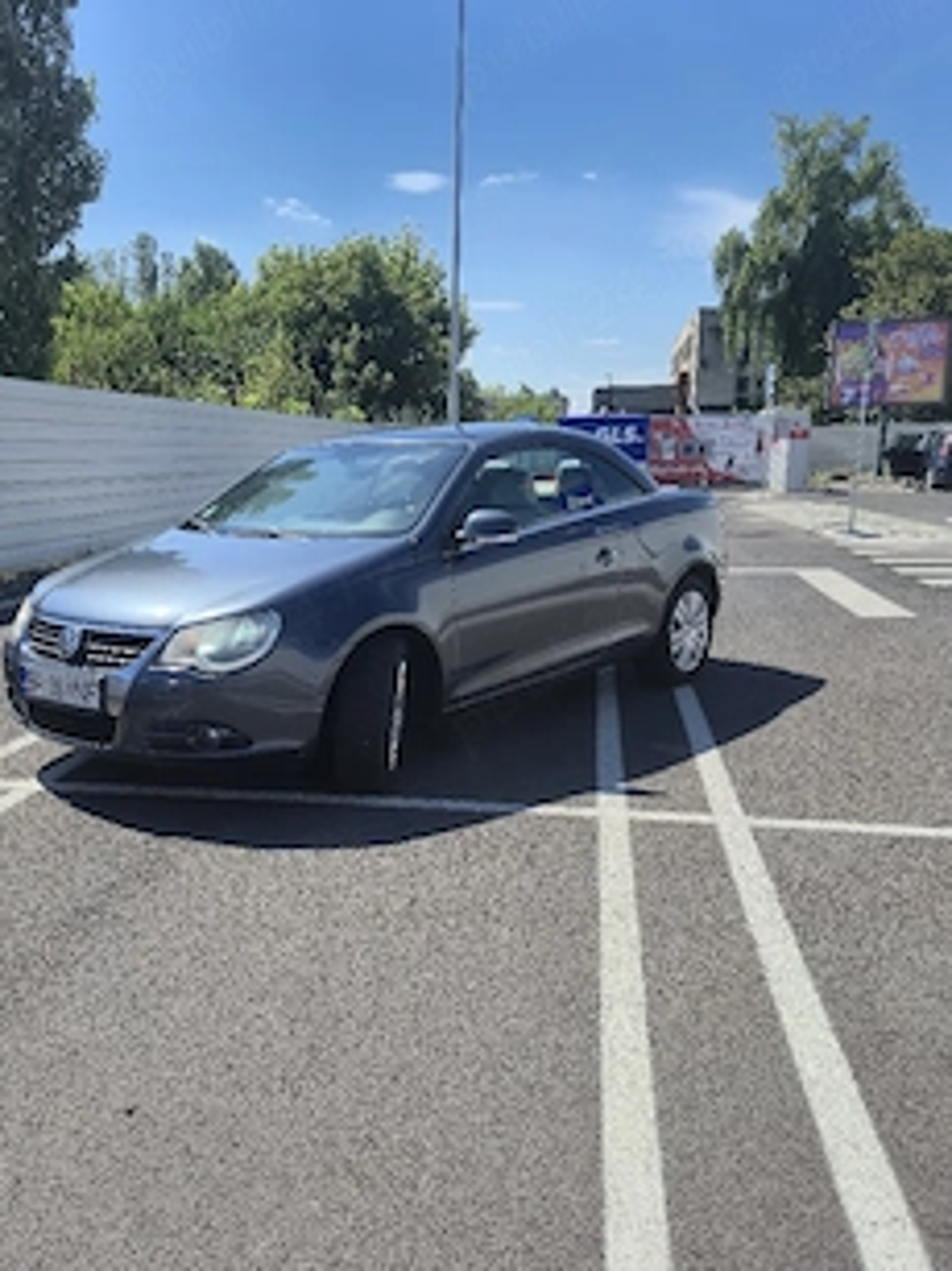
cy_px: 696
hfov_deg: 46.3
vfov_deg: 59.9
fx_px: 1101
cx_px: 344
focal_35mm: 30
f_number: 1.8
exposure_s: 1/2000
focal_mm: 5.4
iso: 25
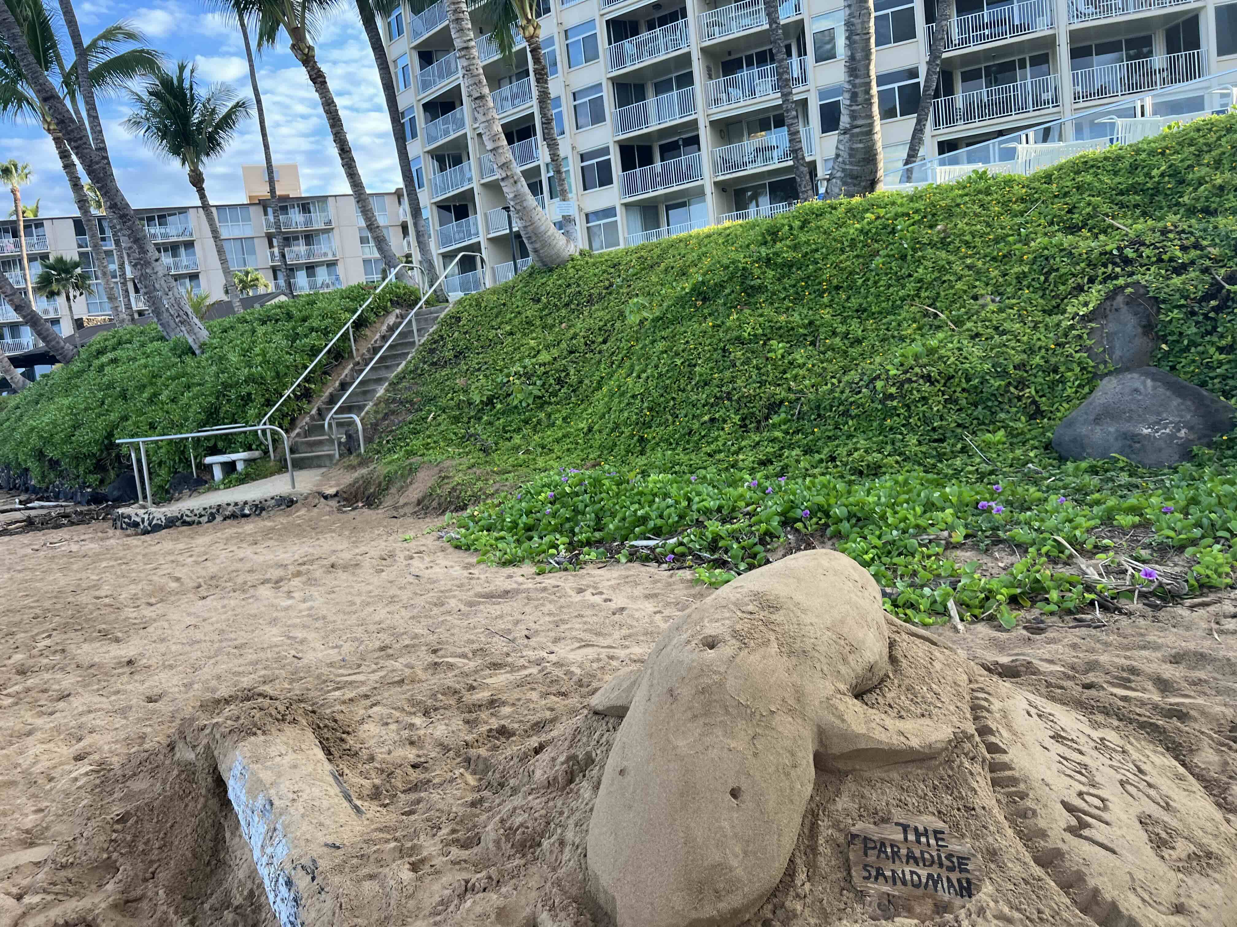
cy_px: 464
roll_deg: +6.2
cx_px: 618
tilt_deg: -2.7
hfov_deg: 67.3
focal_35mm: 26
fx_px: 929
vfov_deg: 53.1
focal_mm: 5.7
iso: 50
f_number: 1.5
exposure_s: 1/399
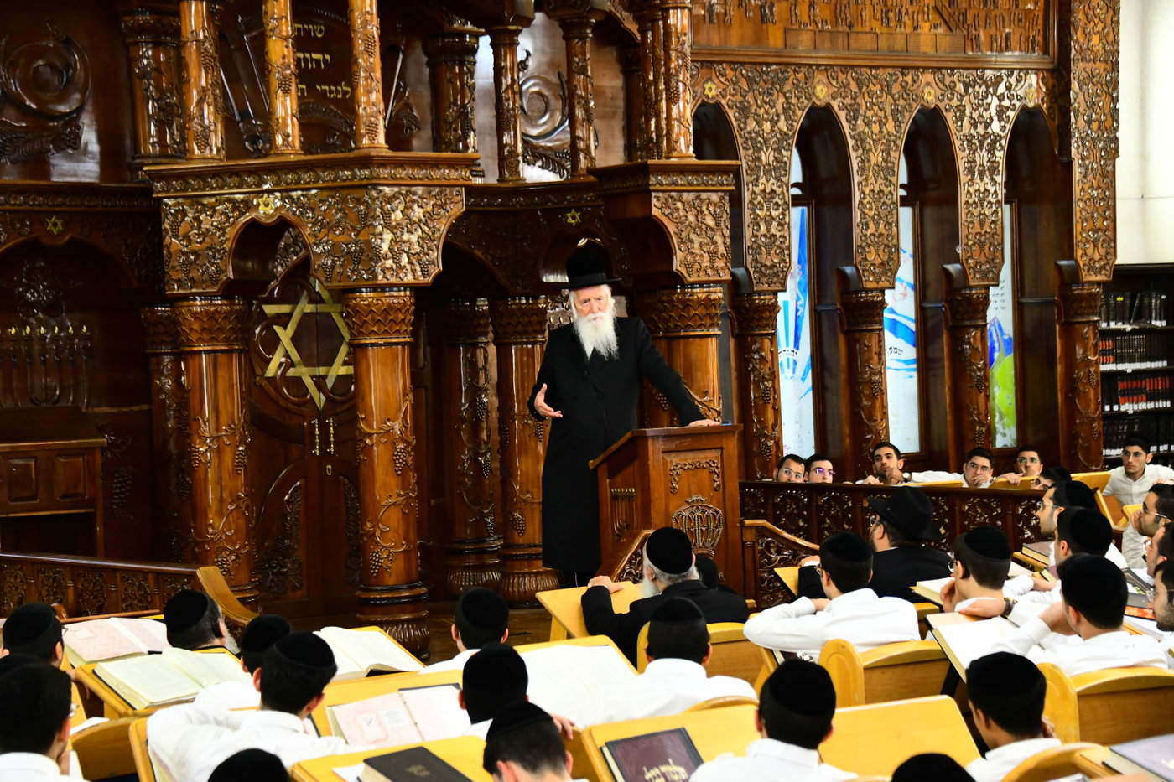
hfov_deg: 24.8
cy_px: 391
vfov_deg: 16.6
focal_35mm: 82
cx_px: 587
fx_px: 2674
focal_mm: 82
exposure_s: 1/320
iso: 5000
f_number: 5
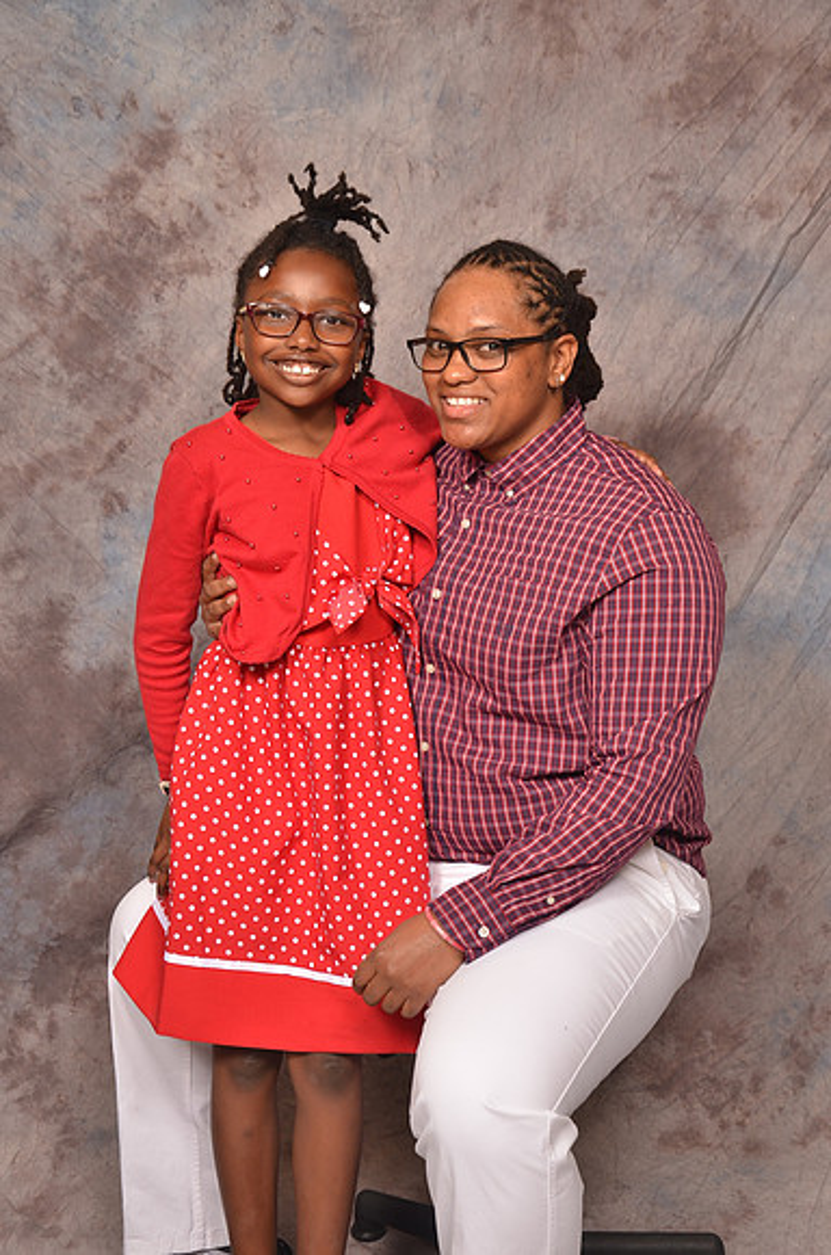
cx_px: 416
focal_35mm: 52
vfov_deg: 37.9
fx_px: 1826
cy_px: 628
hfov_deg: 25.6
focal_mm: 35
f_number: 5.6
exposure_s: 1/60
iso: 200
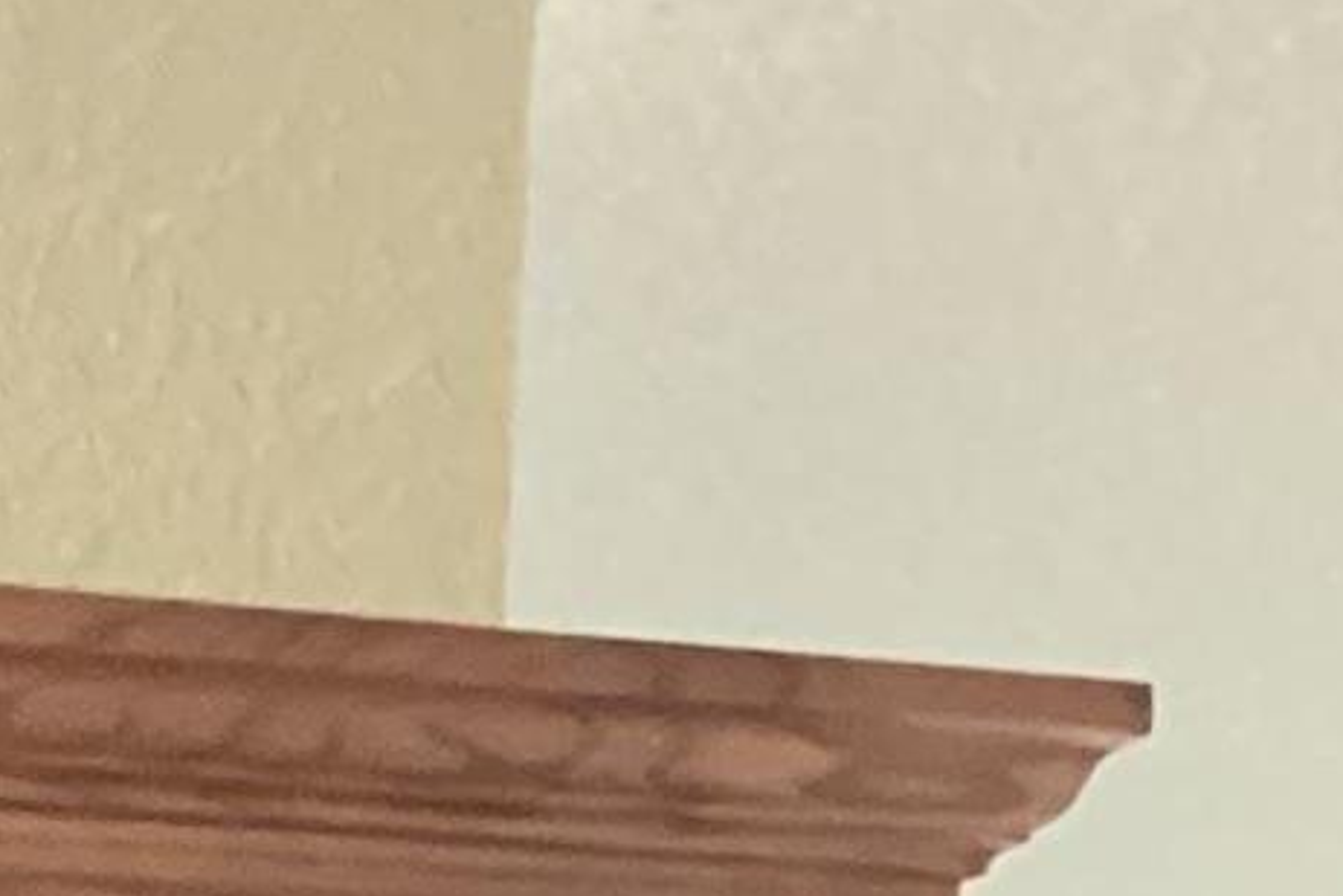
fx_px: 7985
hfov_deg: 8.0
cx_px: -2933
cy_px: 3048
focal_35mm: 214
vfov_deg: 5.8
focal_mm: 3.3
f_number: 2.4
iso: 320
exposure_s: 1/40
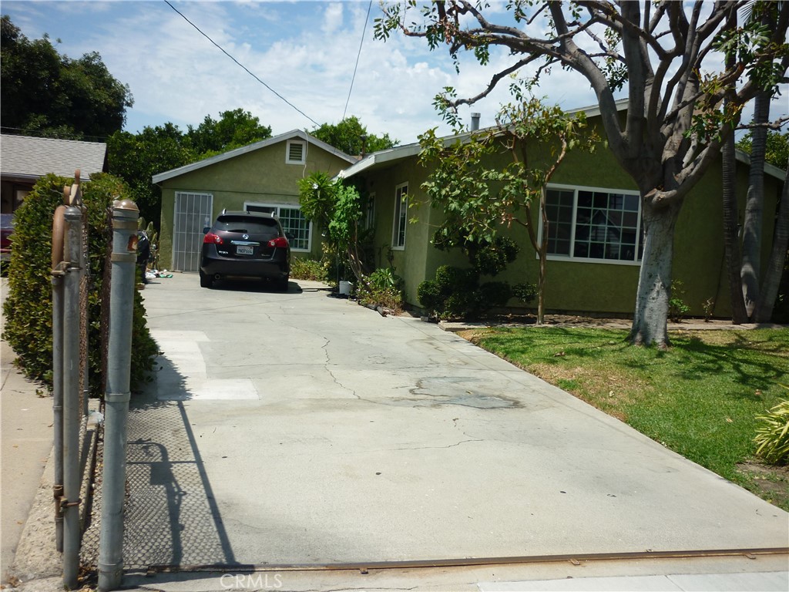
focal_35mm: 33
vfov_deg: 42.9
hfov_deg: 55.4
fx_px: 752
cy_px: 296
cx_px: 394
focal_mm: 5.5
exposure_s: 1/200
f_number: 8
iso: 80
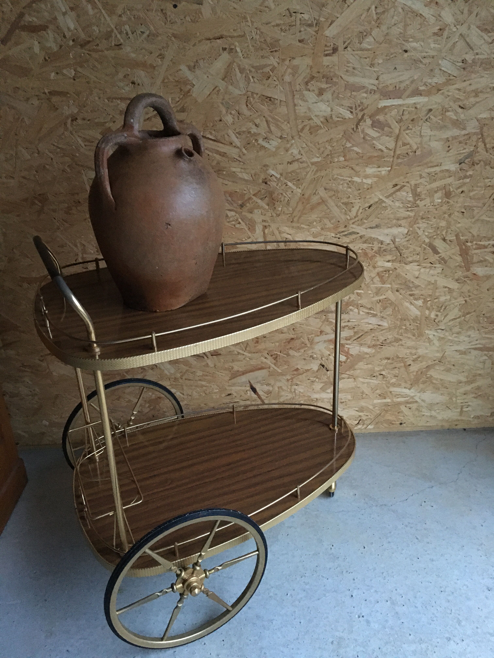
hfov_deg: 48.2
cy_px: 329
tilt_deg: -25.4
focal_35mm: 29
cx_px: 247
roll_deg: +1.5
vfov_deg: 61.7
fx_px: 552
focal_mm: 4.15
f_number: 2.2
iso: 500
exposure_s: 1/17
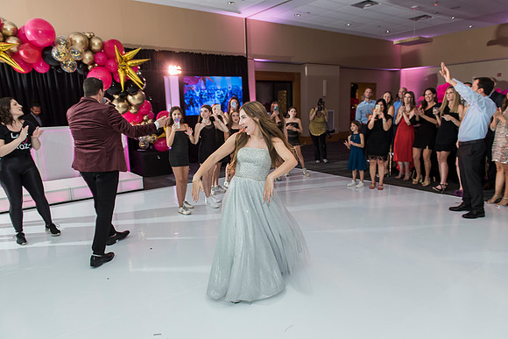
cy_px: 170
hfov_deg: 73.7
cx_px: 254
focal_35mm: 24
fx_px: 339
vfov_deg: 53.2
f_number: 4
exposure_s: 1/100
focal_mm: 24
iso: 1000
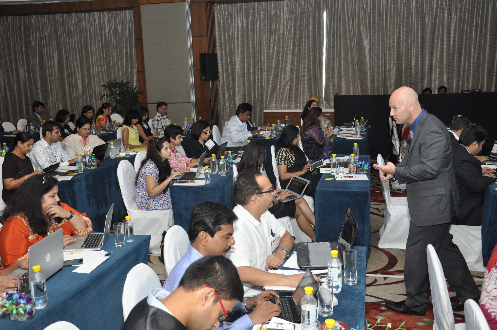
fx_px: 517
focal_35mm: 38
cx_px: 248
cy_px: 165
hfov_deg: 51.3
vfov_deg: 35.4
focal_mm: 25
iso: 1250
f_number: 5
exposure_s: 1/125
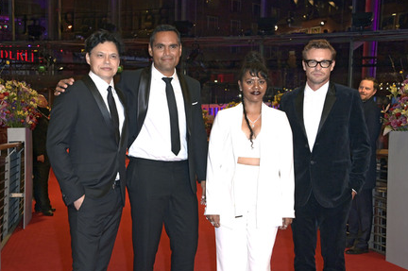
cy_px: 139
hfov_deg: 42.0
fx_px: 532
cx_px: 208
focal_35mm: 47
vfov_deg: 28.6
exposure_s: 1/250
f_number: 6.3
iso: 1250
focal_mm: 45
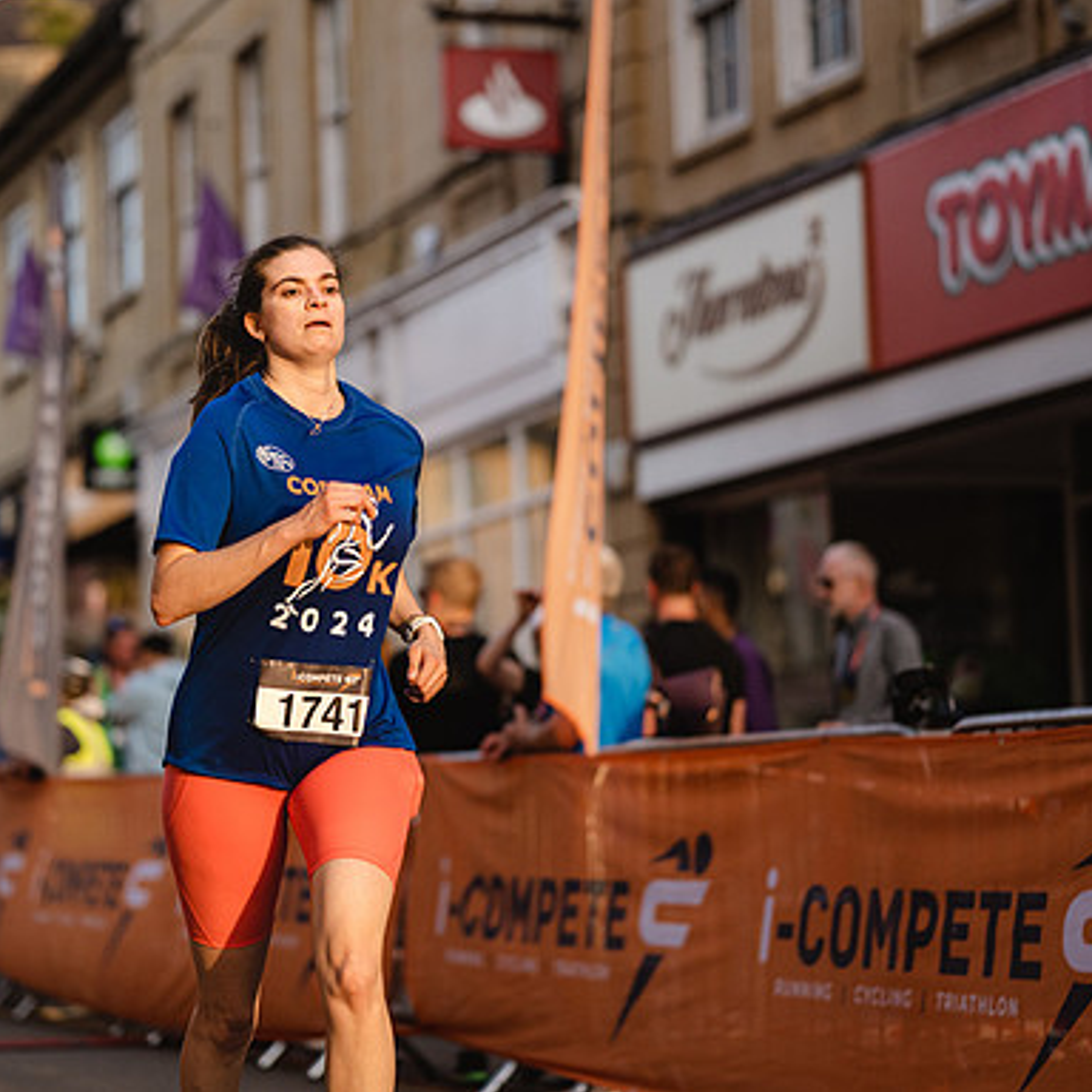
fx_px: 3890
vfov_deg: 16.0
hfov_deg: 16.0
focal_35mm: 109
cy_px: 545
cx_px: 427
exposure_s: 1/4000
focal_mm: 85
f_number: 1.8
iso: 640
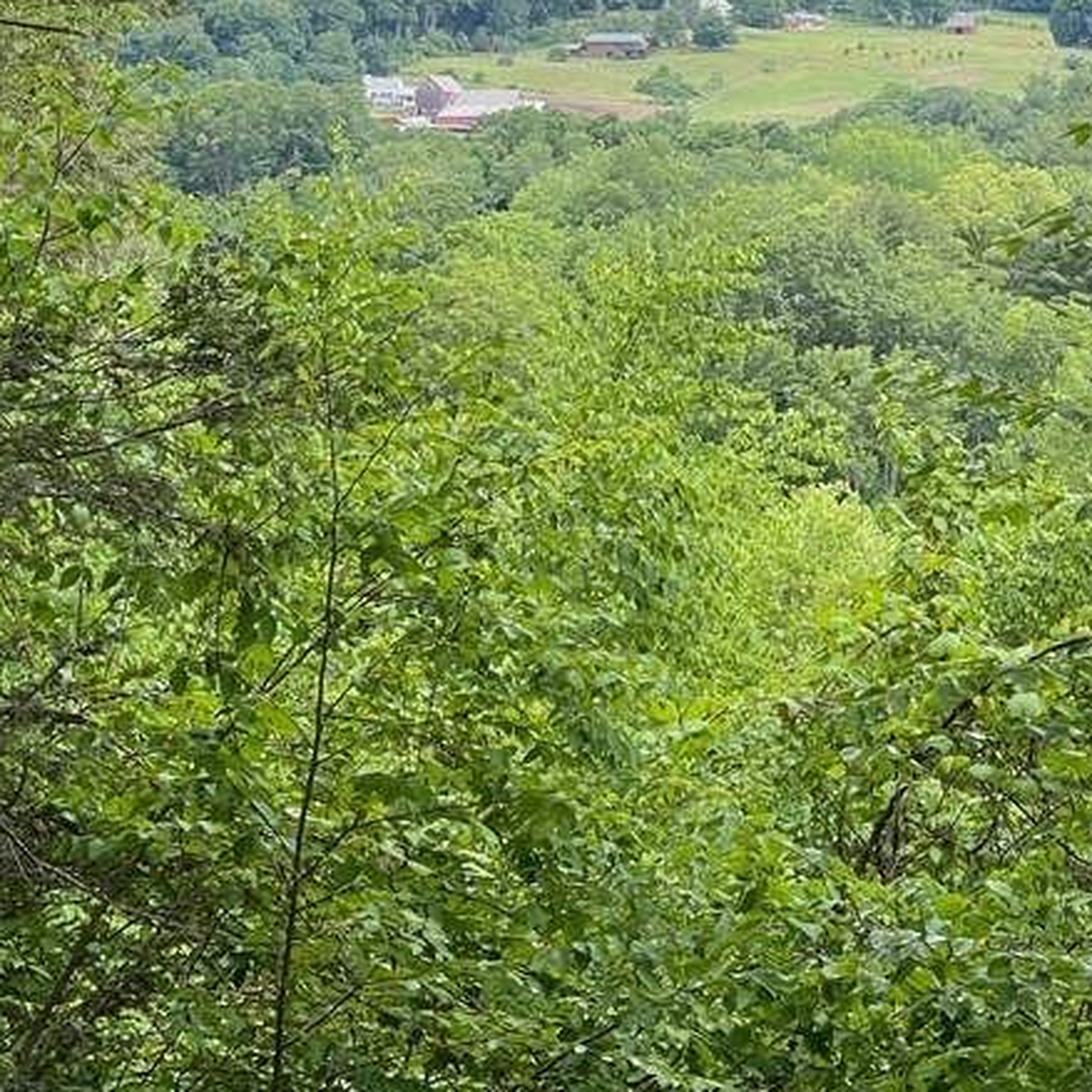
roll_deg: -0.2
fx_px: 4711
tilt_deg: -2.2
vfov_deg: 13.2
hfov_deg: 13.1
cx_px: 908
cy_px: 311
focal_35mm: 132
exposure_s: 1/809
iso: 20
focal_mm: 7.5
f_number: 2.2
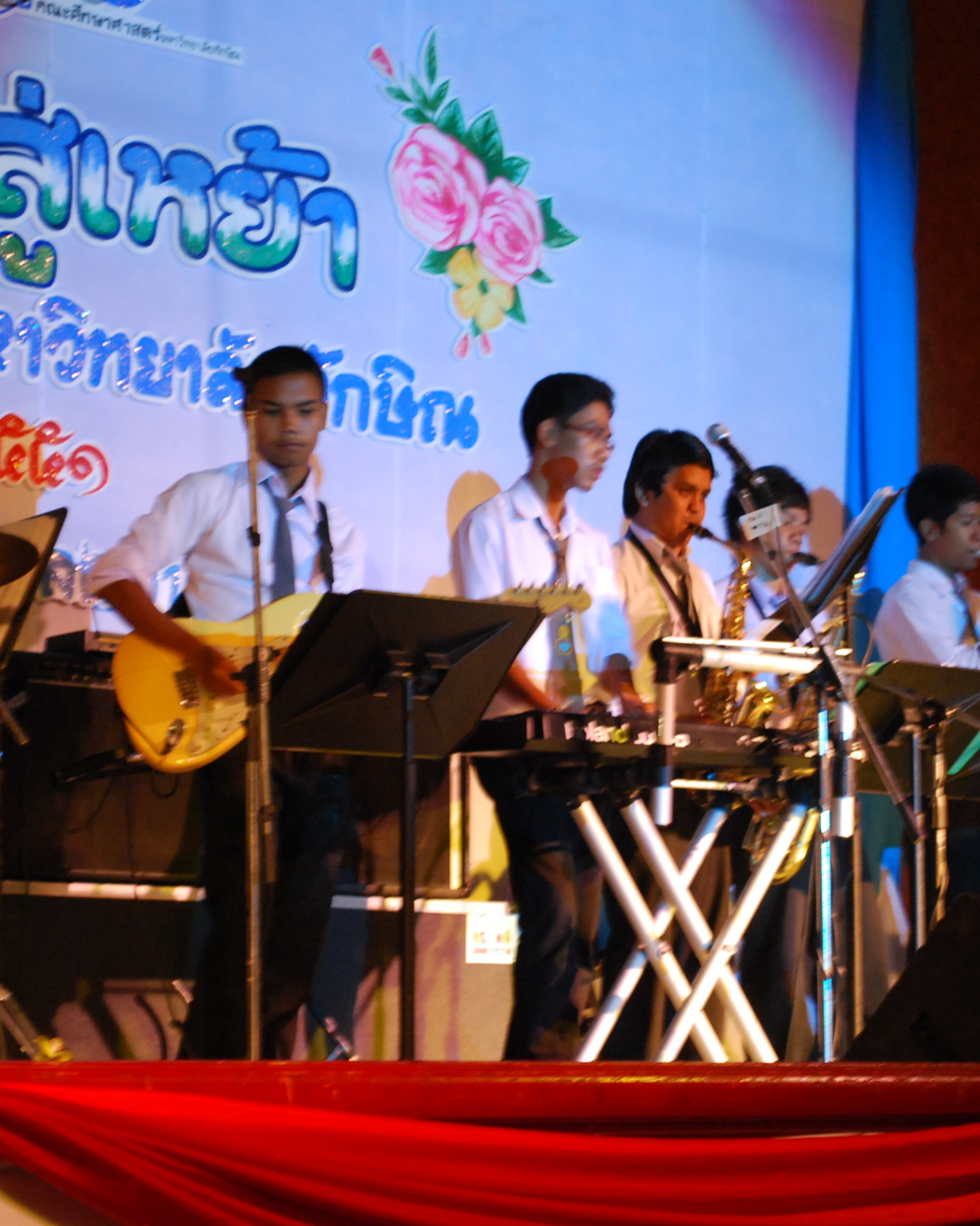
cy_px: 608
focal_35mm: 117
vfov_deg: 16.5
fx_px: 4231
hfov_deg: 13.2
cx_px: 716
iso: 800
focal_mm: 55
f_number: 5.6
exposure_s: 1/10
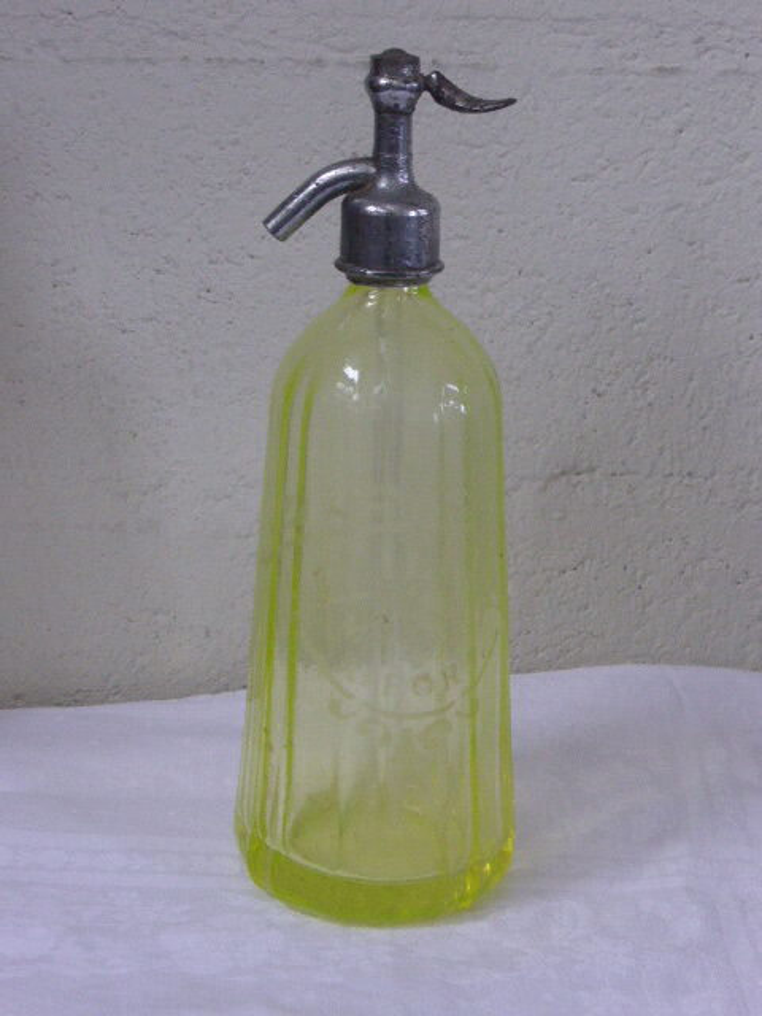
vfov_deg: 24.7
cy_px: 508
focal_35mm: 79
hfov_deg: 18.7
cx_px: 381
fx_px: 2319
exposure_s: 1/40
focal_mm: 13.3
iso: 400
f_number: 5
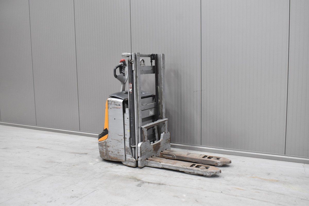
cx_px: 154
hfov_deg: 53.1
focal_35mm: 36
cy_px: 103
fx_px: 309
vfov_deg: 36.9
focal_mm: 24
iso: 1600
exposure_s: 1/30
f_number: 5
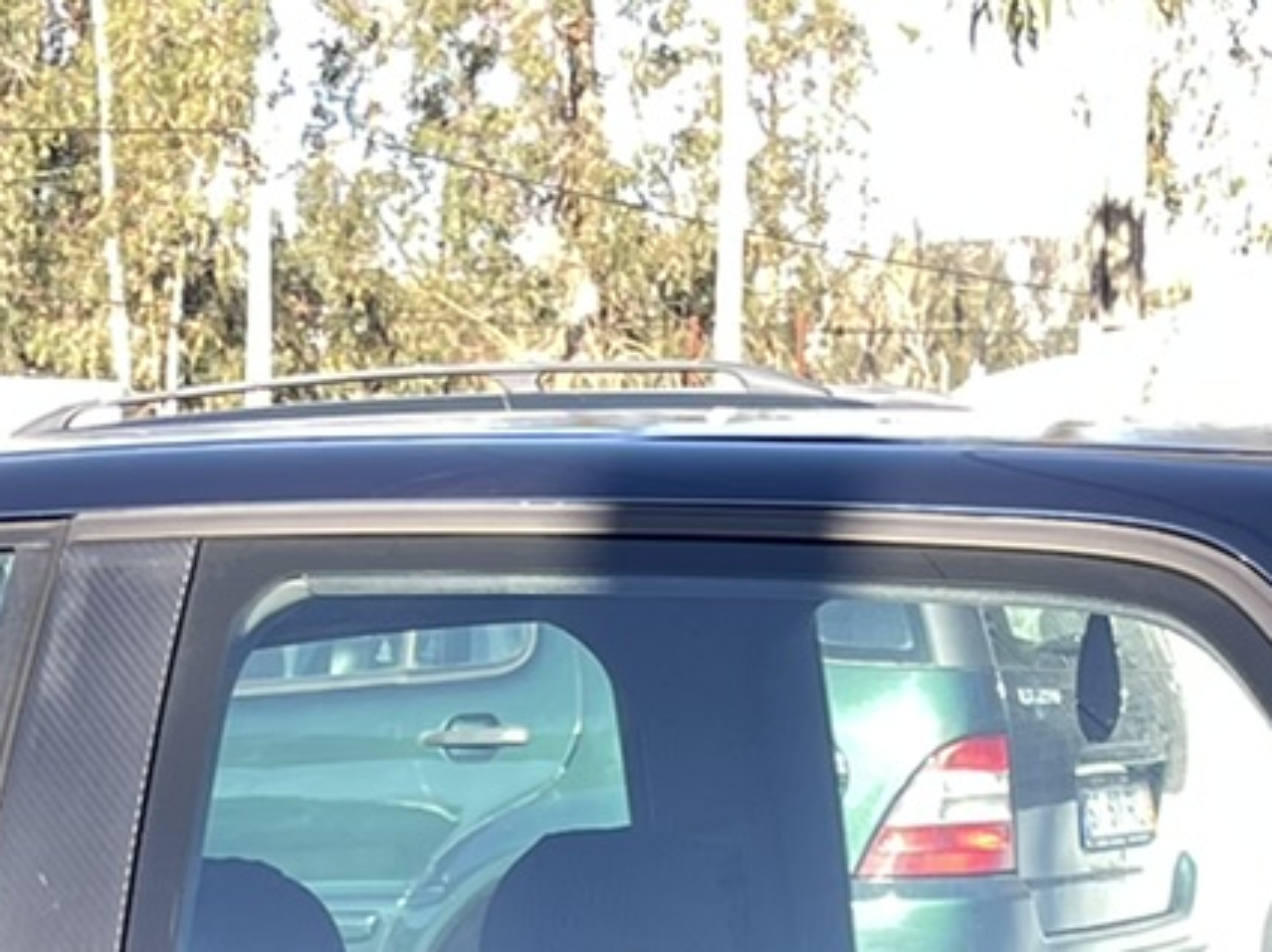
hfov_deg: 15.7
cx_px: 299
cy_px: 2146
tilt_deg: -20.1
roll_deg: +1.2
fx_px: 4591
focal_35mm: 125
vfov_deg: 10.5
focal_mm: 5.1
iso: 32
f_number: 1.6
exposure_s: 1/353
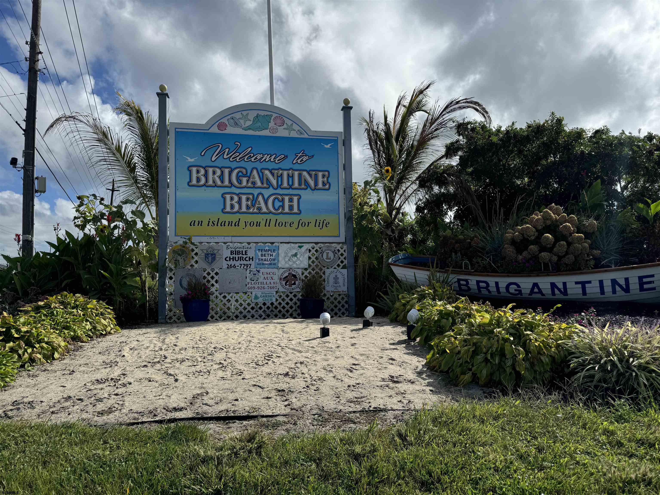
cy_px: 248
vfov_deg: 56.8
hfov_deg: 71.6
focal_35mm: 24
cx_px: 330
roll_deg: +0.8
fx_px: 458
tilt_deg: +2.2
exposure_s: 1/7092
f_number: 1.78
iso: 80
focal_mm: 6.76
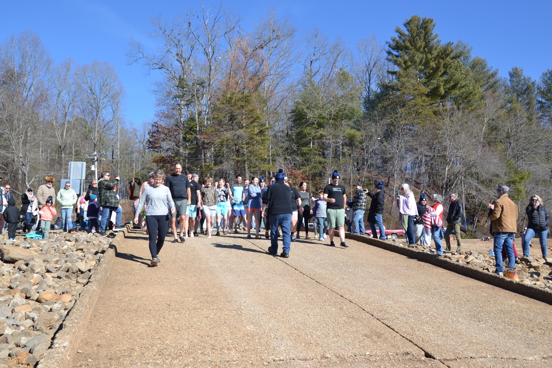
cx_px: 276
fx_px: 552
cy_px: 184
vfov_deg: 36.9
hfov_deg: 53.1
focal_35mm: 36
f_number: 7.1
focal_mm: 24
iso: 100
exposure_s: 1/200
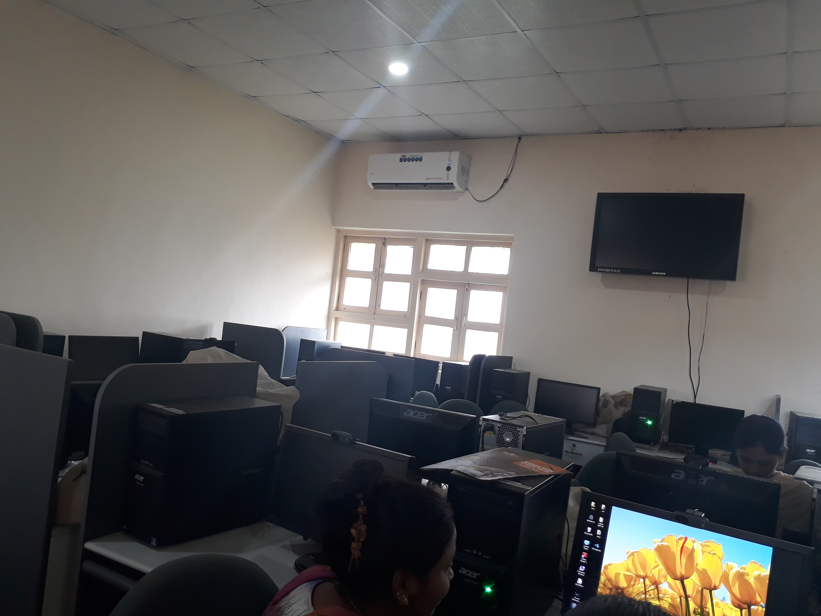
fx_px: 640
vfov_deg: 51.4
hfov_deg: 65.3
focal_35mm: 27
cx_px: 410
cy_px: 308
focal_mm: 3.6
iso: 100
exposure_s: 1/33
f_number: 1.9
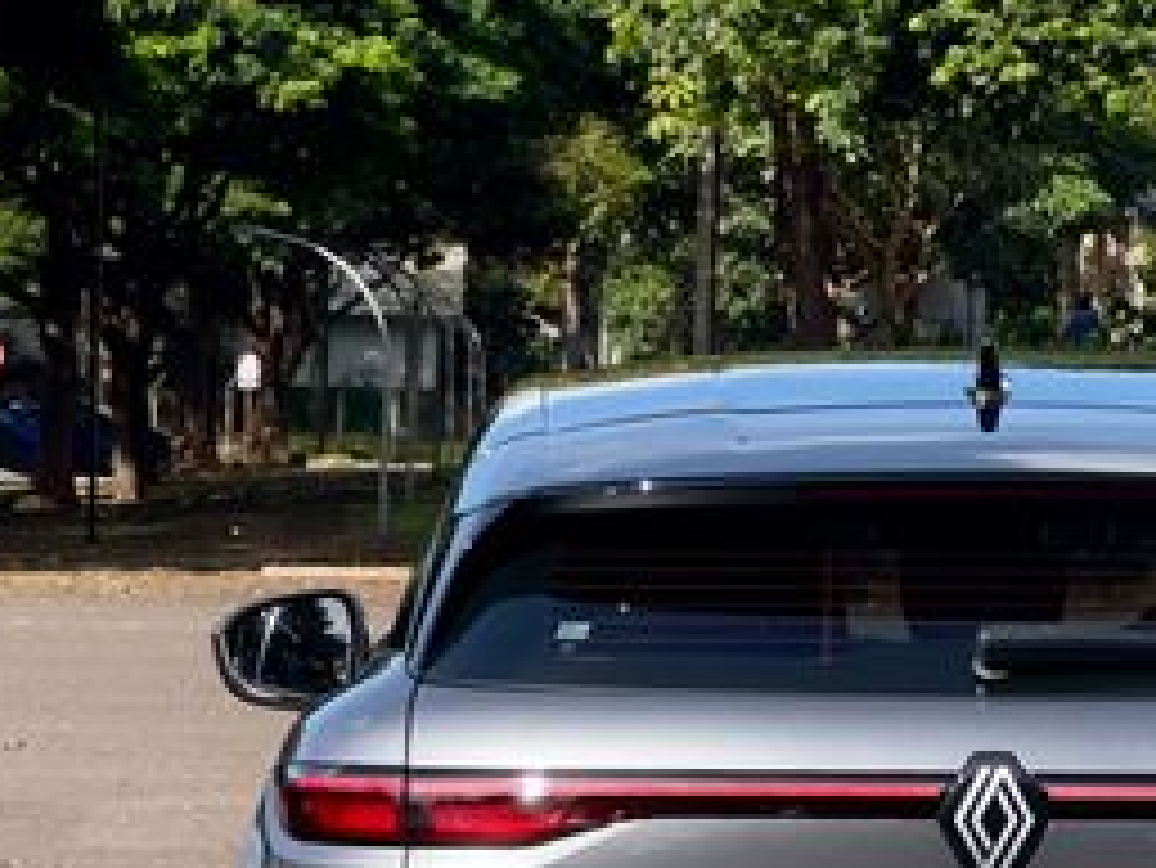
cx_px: 990
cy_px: 792
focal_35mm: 141
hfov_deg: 13.9
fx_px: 4711
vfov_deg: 10.5
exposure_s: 1/442
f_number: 2.8
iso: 25
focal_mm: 9
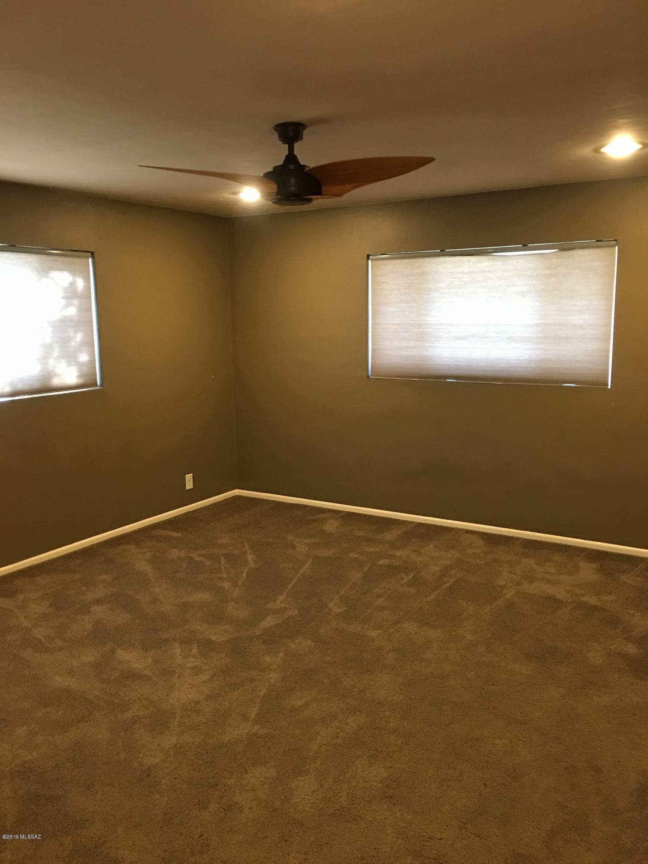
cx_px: 324
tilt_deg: -8.4
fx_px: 724
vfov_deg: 61.7
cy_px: 432
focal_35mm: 29
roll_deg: +0.9
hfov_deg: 48.2
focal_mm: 4.15
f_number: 2.2
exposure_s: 1/10
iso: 100
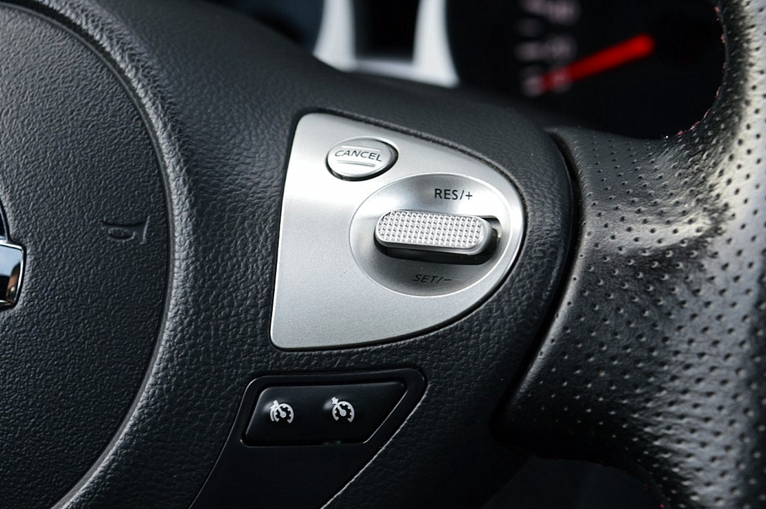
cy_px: 254
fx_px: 1753
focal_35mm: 82
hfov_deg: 24.6
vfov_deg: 16.5
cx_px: 383
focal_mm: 55
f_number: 8
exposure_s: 1/60
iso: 640
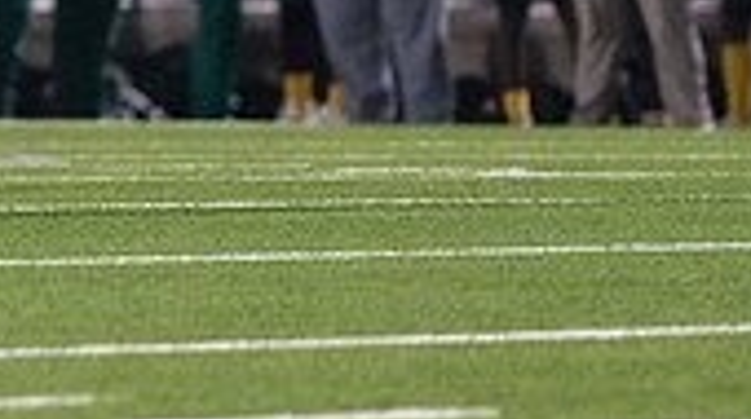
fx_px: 23640
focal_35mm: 1189
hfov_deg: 1.8
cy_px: -321
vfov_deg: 1.0
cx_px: -653
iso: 3200
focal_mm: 200
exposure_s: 1/1250
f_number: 2.8
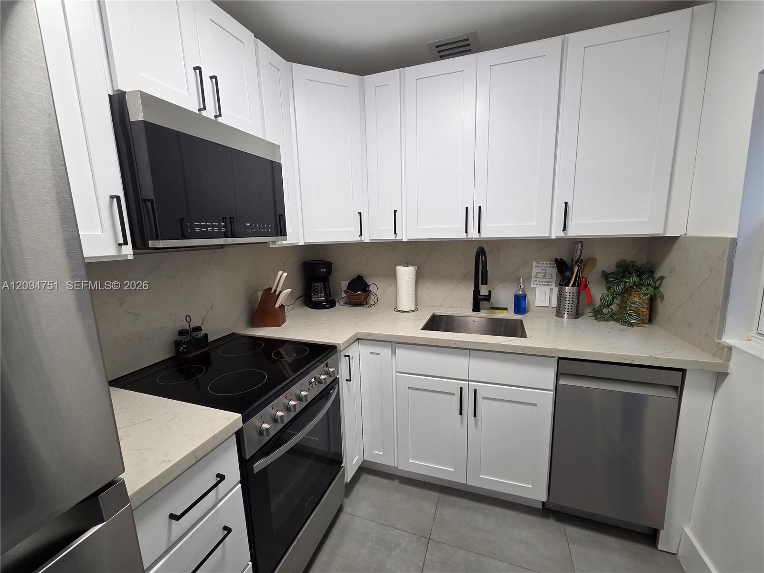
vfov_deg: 89.9
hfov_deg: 106.2
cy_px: 286
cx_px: 382
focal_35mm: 13
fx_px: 287
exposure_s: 1/120
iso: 200
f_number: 2.2
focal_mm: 2.2
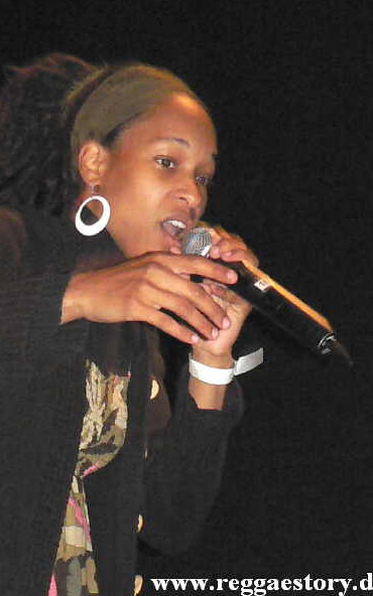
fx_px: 943
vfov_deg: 35.1
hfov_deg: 22.4
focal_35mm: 58
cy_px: 295
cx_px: 172
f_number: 2.8
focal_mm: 9.2
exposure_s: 1/60
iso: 400
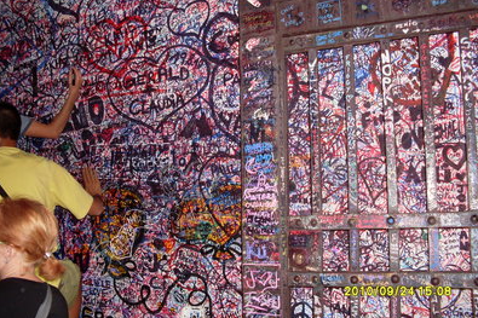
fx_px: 531
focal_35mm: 40
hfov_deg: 48.5
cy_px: 145
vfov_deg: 33.4
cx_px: 238
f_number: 2.8
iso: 160
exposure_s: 1/45
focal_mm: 6.3
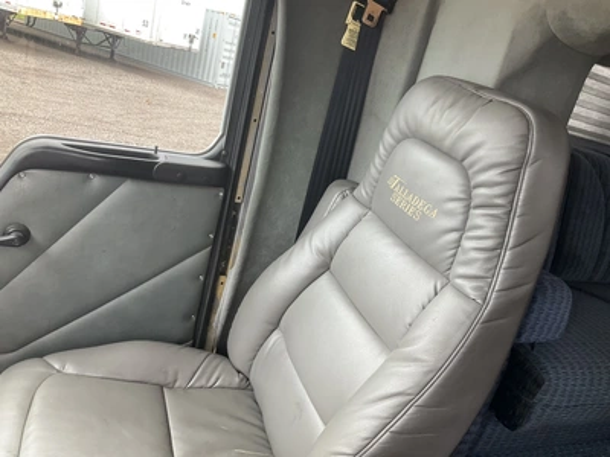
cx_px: 305
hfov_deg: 61.7
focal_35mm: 29
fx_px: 511
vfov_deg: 48.2
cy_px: 228
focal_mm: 3
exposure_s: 1/122
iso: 40
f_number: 1.8
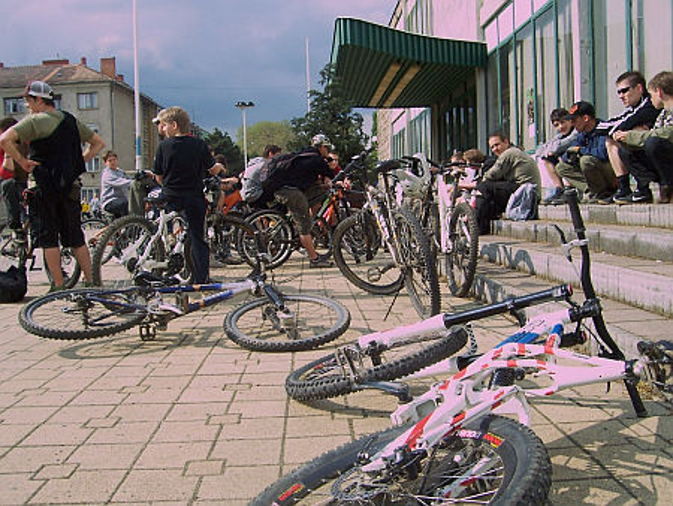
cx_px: 336
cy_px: 253
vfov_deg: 41.8
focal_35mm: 34
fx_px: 661
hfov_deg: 53.9
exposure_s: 1/350
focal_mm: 5.6
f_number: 5.6
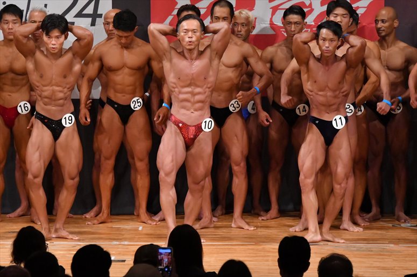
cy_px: 138
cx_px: 208
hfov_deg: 7.2
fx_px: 3300
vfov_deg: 4.8
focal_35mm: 285
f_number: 5.6
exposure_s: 1/400
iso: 8000
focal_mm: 190
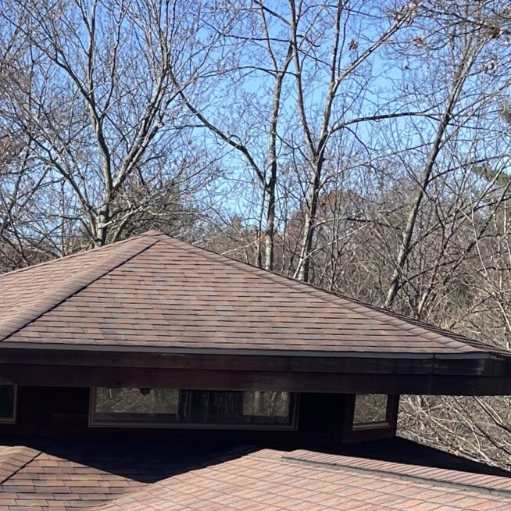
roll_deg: +0.0
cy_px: 737
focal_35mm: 90
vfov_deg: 17.6
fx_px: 1503
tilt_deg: -11.9
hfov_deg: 18.1
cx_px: -131
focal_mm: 4.2
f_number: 1.6
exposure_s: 1/1208
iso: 32
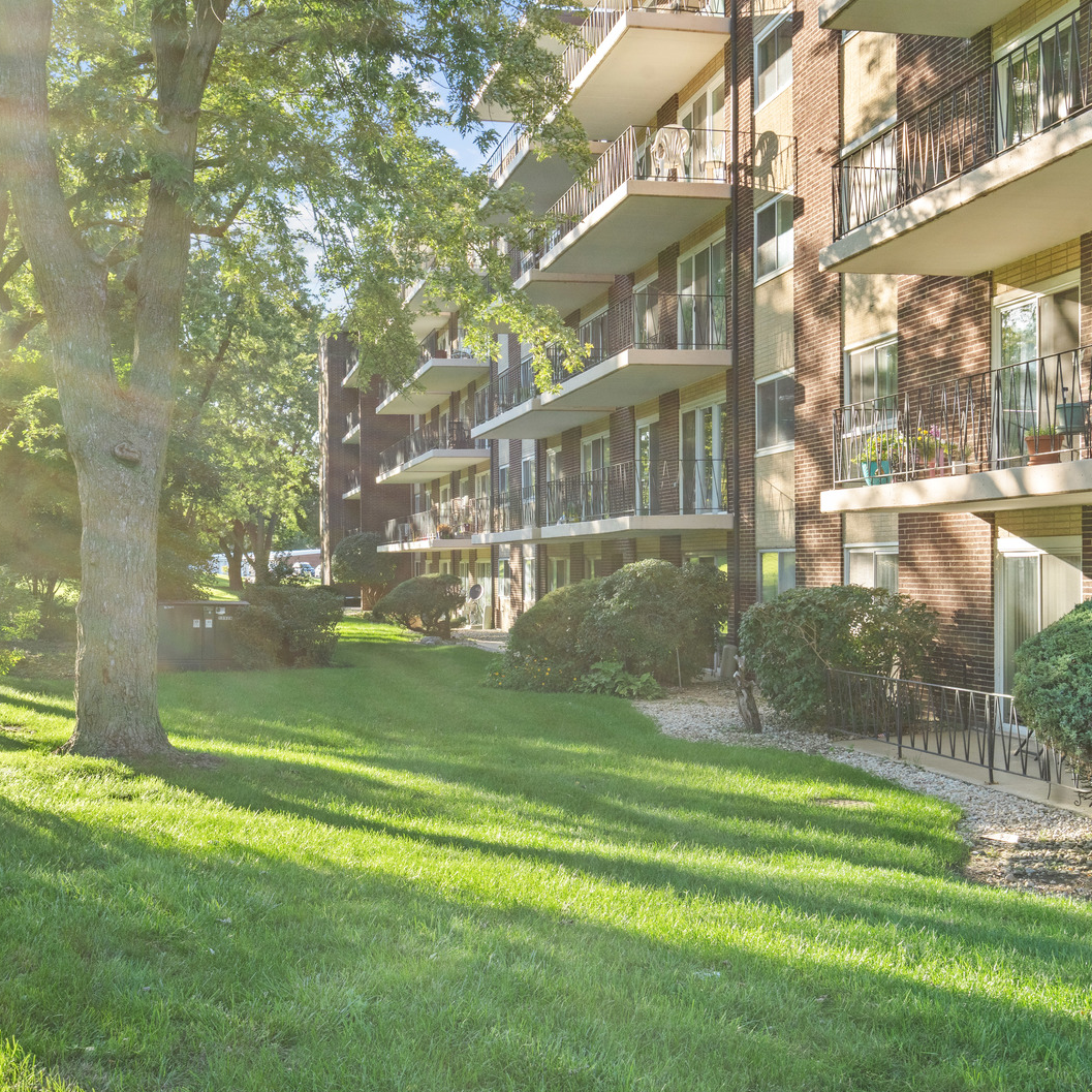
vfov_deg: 39.2
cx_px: 590
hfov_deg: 39.1
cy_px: 550
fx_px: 1535
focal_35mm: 43
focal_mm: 33
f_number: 10
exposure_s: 1/100
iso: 1000
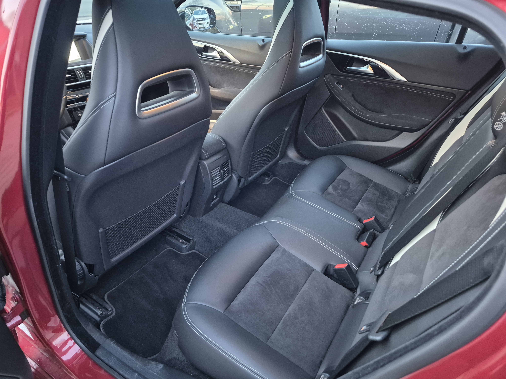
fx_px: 336
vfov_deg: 58.9
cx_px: 253
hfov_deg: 73.9
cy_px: 190
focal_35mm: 23
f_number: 1.8
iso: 1600
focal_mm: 5.4
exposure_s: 1/20
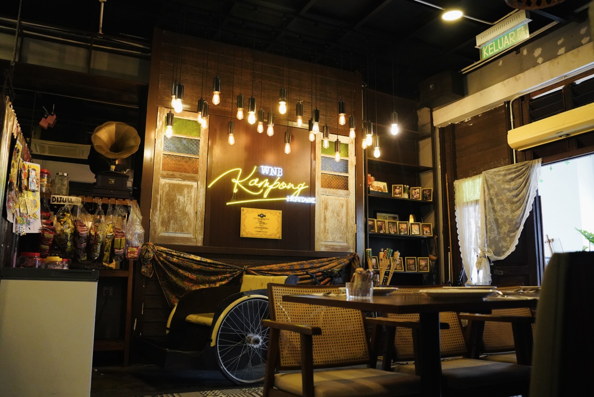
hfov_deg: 65.4
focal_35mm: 28
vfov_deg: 46.5
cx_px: 297
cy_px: 198
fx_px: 462
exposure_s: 1/500
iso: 10000
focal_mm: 28
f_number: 4
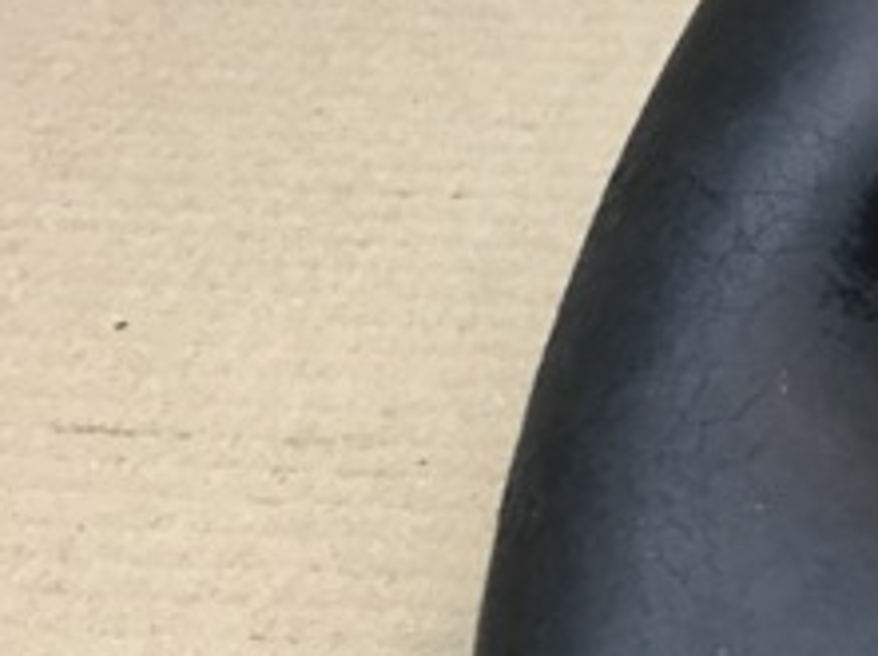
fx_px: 2127
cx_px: 1104
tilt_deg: -46.1
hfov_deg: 21.4
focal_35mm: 84
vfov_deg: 17.5
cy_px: 419
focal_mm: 4.15
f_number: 2.2
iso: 100
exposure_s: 1/33
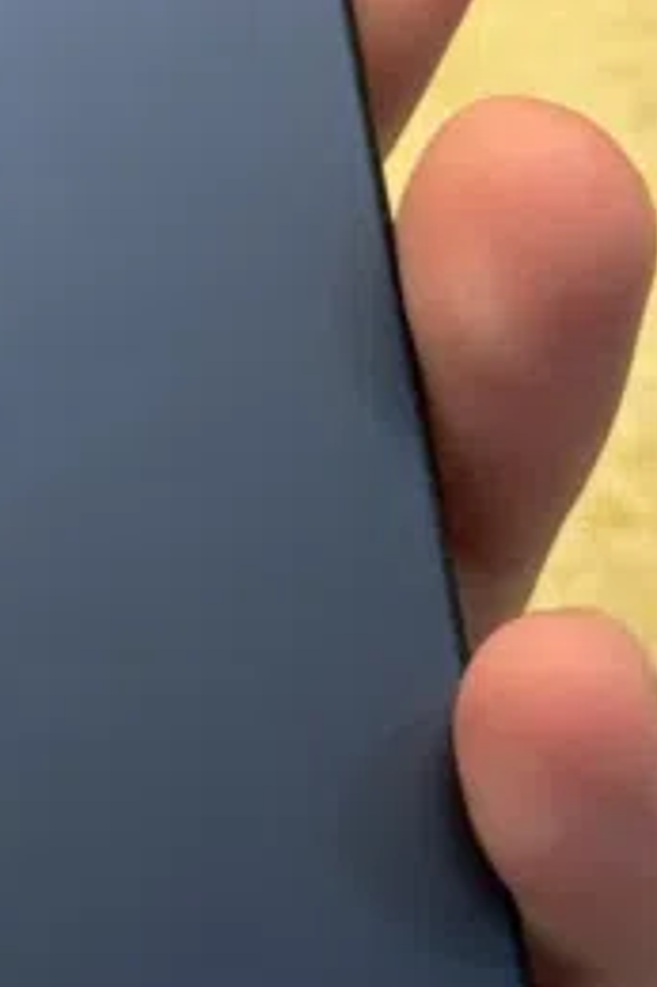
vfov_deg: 16.6
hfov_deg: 10.7
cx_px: -346
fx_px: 3371
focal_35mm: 123
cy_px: 361
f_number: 1.78
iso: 100
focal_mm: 6.76
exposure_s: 1/100
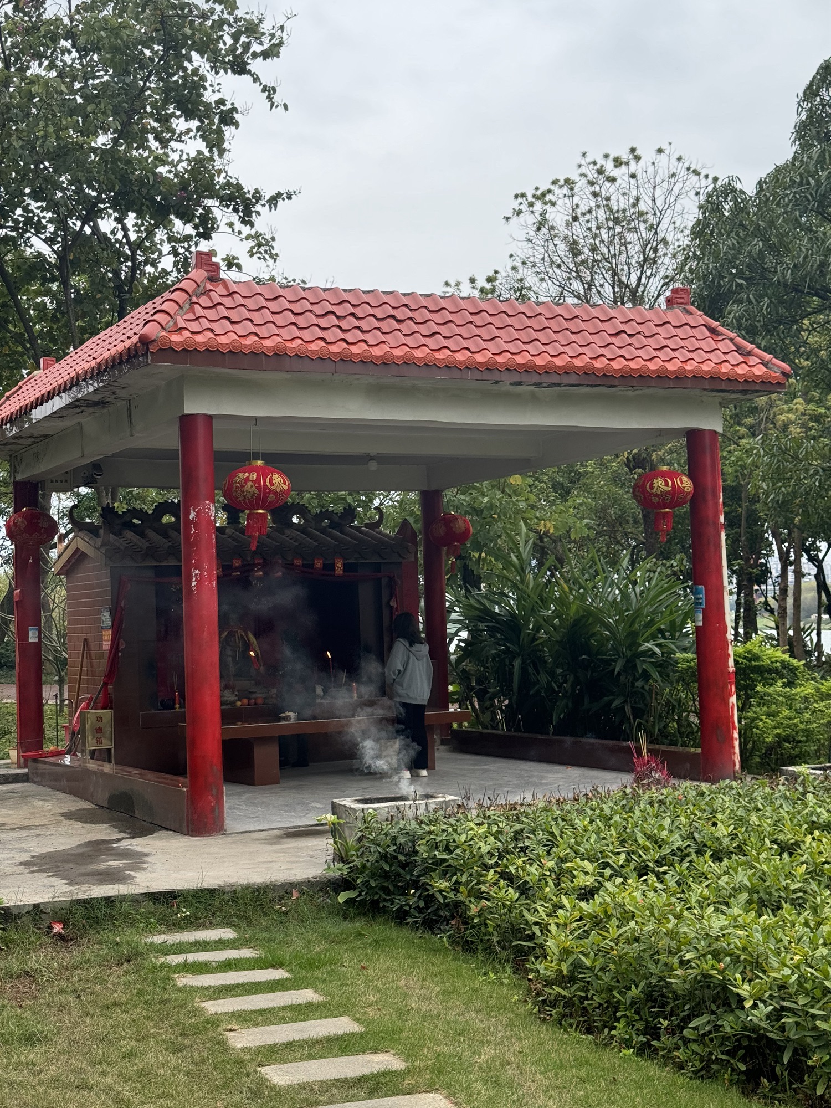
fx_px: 1536
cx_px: 416
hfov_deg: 30.3
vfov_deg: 39.7
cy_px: 554
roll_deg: +0.7
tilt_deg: +3.0
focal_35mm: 48
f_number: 1.78
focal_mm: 6.76
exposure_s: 1/854
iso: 64
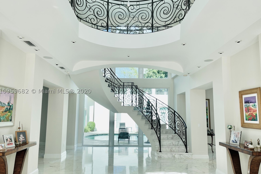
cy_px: 91
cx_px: 129
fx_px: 203
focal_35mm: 28
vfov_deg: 46.4
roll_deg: -0.3
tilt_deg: +6.8
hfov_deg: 65.5
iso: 32
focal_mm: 4.2
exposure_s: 1/461
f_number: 1.6
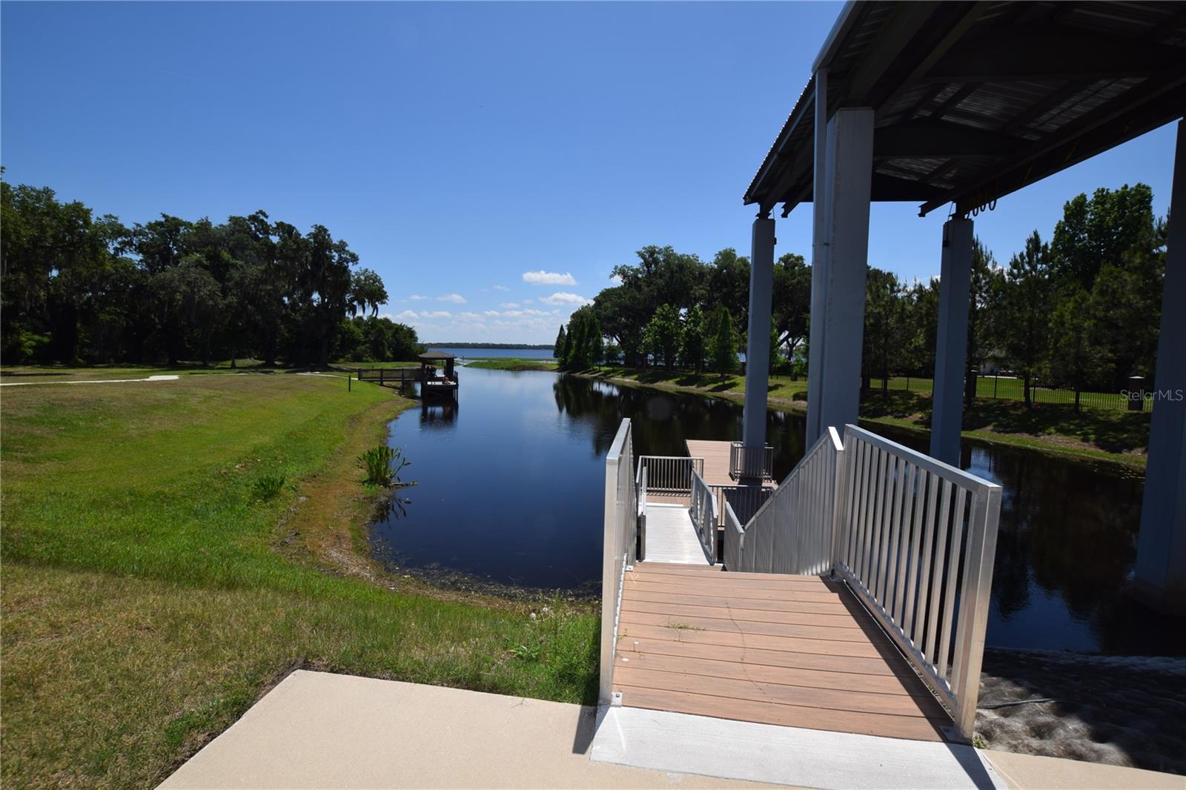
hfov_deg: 100.4
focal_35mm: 15
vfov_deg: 77.3
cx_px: 593
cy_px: 395
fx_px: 494
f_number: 11
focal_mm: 10
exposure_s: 1/200
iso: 100
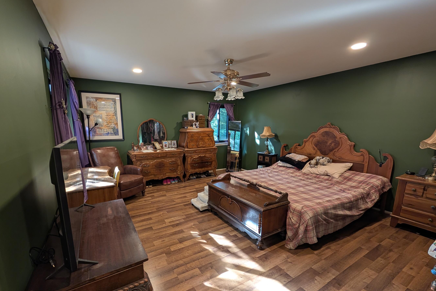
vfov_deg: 81.0
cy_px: 158
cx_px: 198
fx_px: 170
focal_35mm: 14
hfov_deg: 104.0
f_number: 1.7
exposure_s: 1/40
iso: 102
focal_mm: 2.02
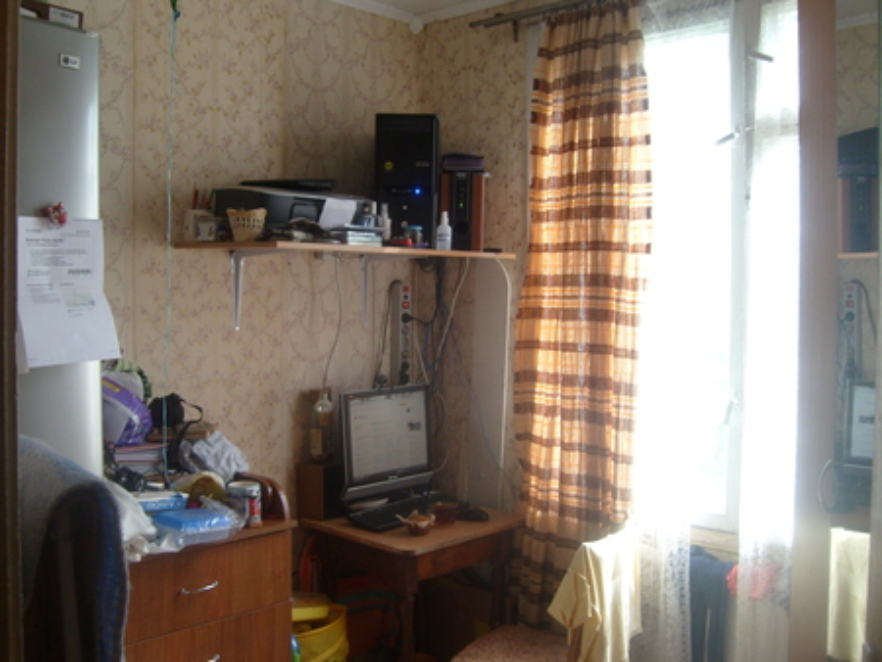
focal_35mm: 35
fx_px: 892
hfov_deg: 52.6
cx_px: 441
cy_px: 331
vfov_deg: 40.7
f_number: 2.8
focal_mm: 5.8
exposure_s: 1/45
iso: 100
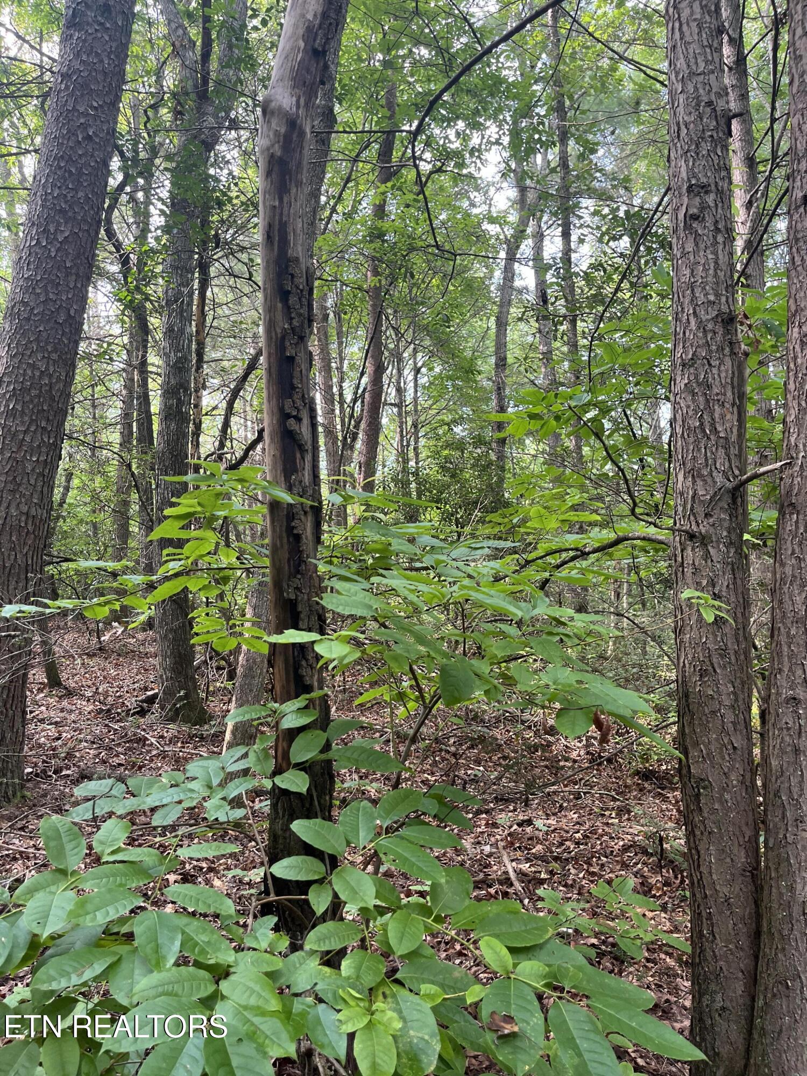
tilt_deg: +6.8
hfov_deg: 53.1
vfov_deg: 67.3
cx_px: 404
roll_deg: +1.2
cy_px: 538
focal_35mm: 26
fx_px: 808
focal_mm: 5.1
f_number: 1.6
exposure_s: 1/116
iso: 125
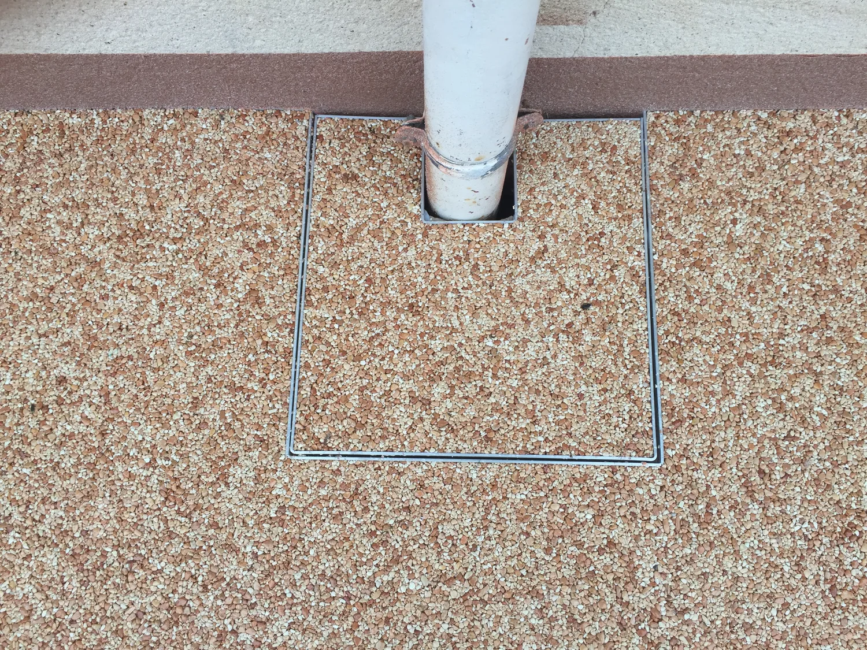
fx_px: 726
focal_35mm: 29
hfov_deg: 61.7
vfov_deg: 48.2
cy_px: 325
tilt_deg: -76.2
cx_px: 434
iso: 32
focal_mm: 4.15
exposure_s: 1/107
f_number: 2.2
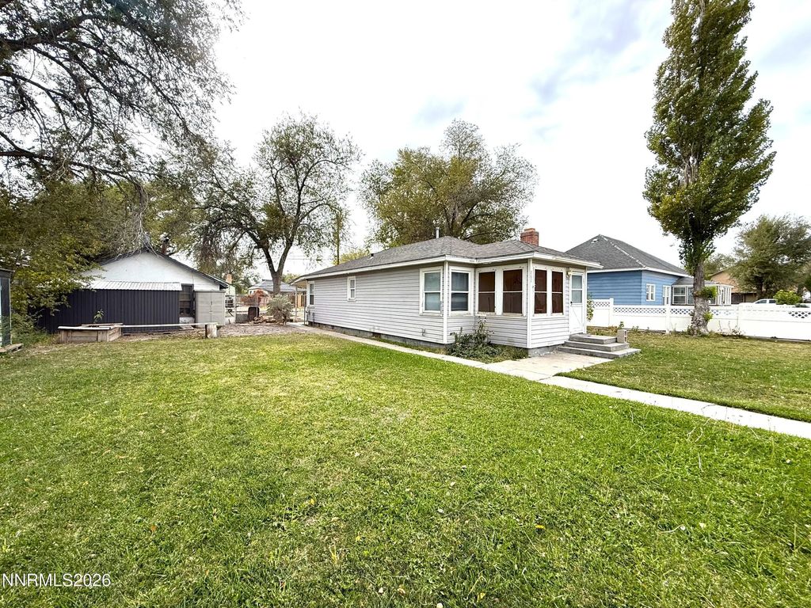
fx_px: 328
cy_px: 304
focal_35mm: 14
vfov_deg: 85.7
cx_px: 406
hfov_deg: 102.1
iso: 50
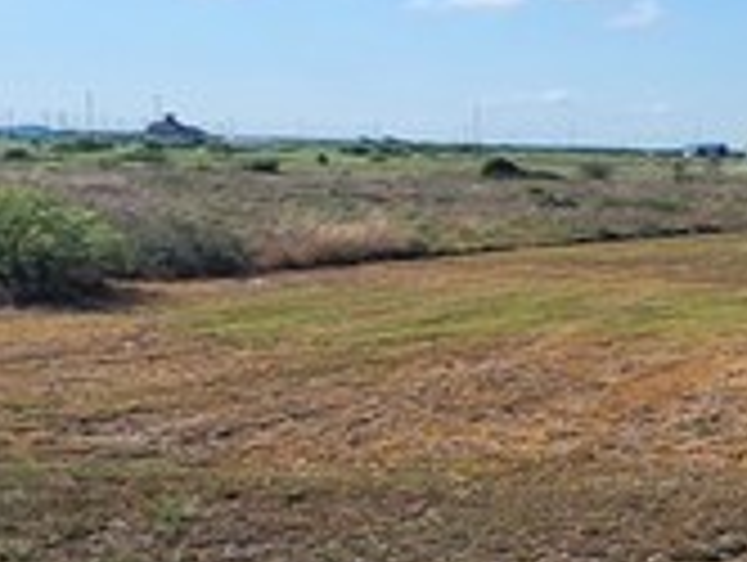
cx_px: 1143
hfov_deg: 20.6
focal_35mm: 80
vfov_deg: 18.5
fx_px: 1729
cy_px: 261
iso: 40
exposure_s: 1/2270
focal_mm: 1.74
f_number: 2.2
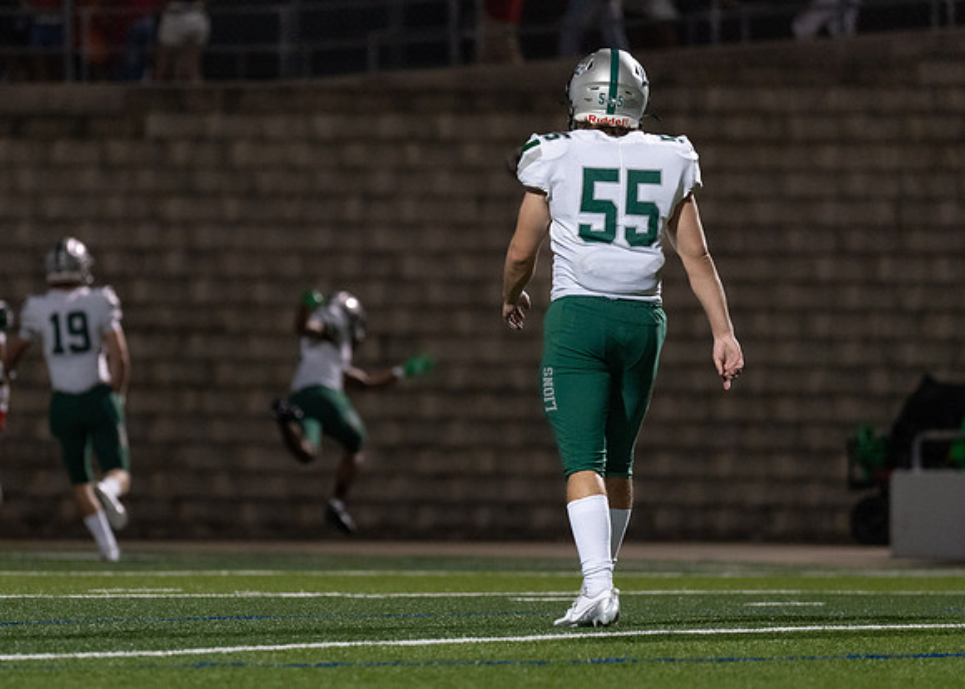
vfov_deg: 3.9
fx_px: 9994
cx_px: 388
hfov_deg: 5.5
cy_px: 401
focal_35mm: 365
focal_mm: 200
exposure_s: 1/1000
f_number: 2.8
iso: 2500
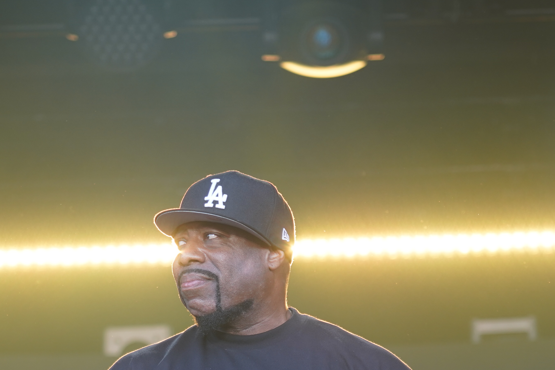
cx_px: 158
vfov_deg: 5.9
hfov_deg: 8.8
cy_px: 384
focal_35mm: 234
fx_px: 3607
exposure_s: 1/160
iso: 400
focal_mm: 105
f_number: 4
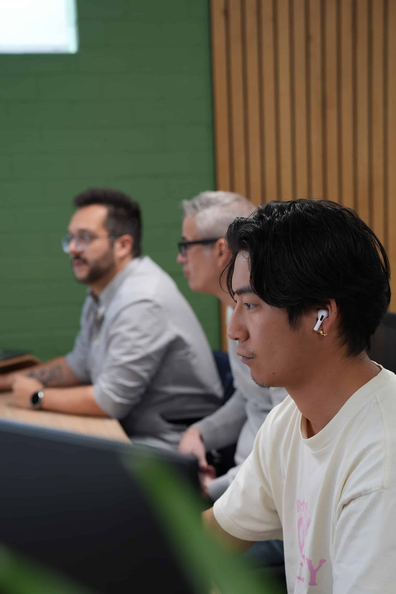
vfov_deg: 28.8
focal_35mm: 70
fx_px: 1155
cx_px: 198
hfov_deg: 19.5
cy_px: 297
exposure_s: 1/100
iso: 1000
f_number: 4.5
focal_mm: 70
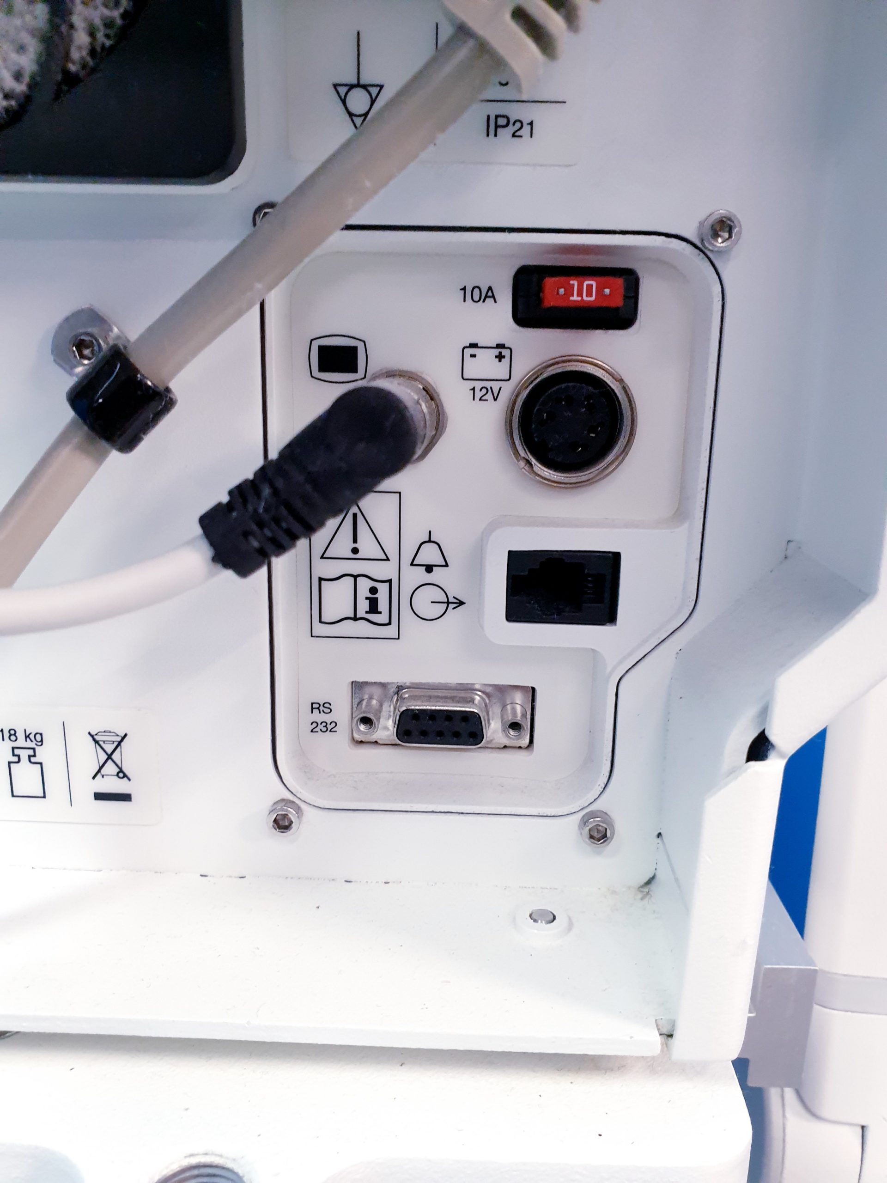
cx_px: 444
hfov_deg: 53.1
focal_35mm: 26
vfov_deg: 67.3
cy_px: 592
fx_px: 888
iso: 400
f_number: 2.4
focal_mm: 4.3
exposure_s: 1/50
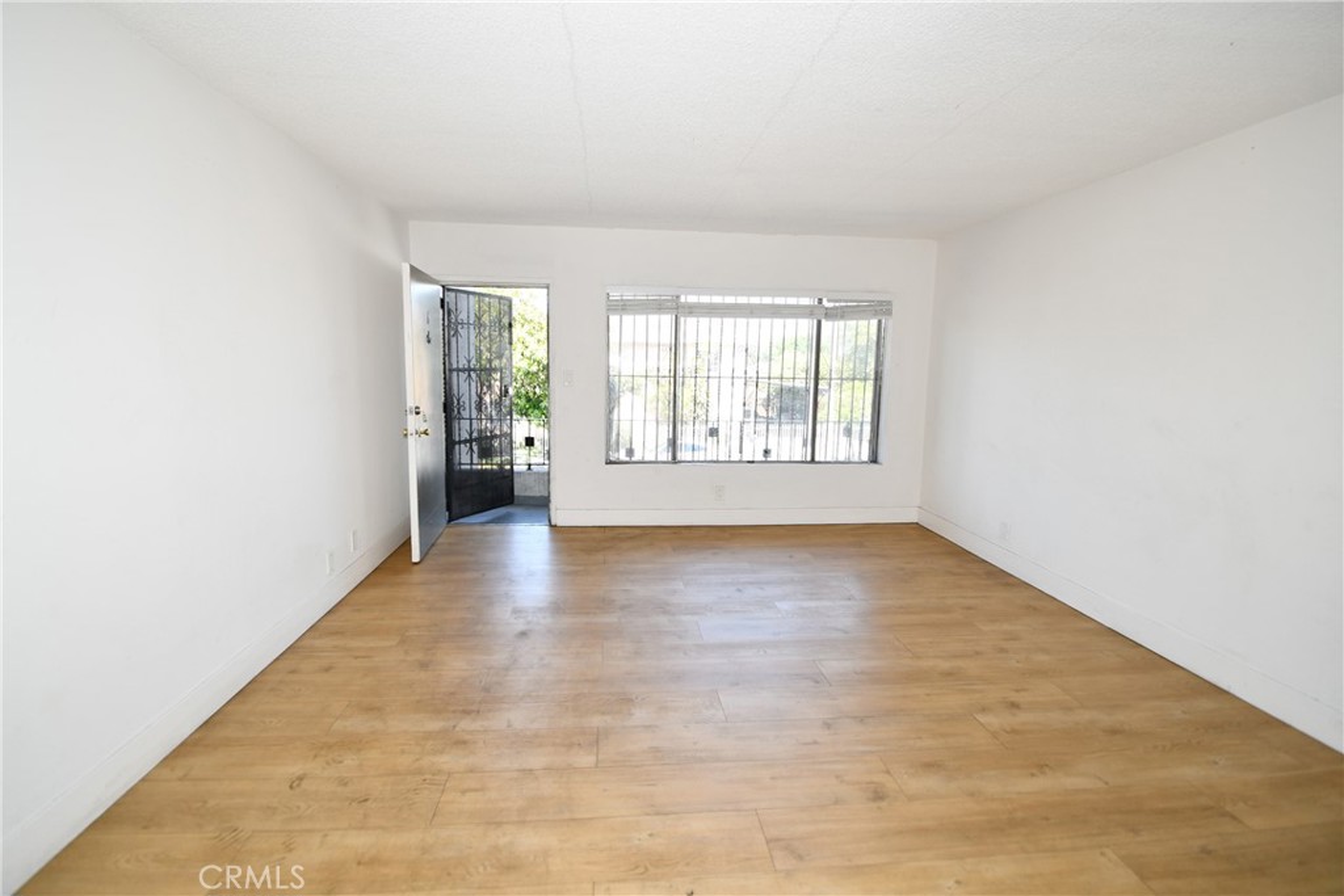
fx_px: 560
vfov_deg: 77.3
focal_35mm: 15
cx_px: 672
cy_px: 448
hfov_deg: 100.4
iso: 200
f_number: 5
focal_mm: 10
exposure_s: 1/100
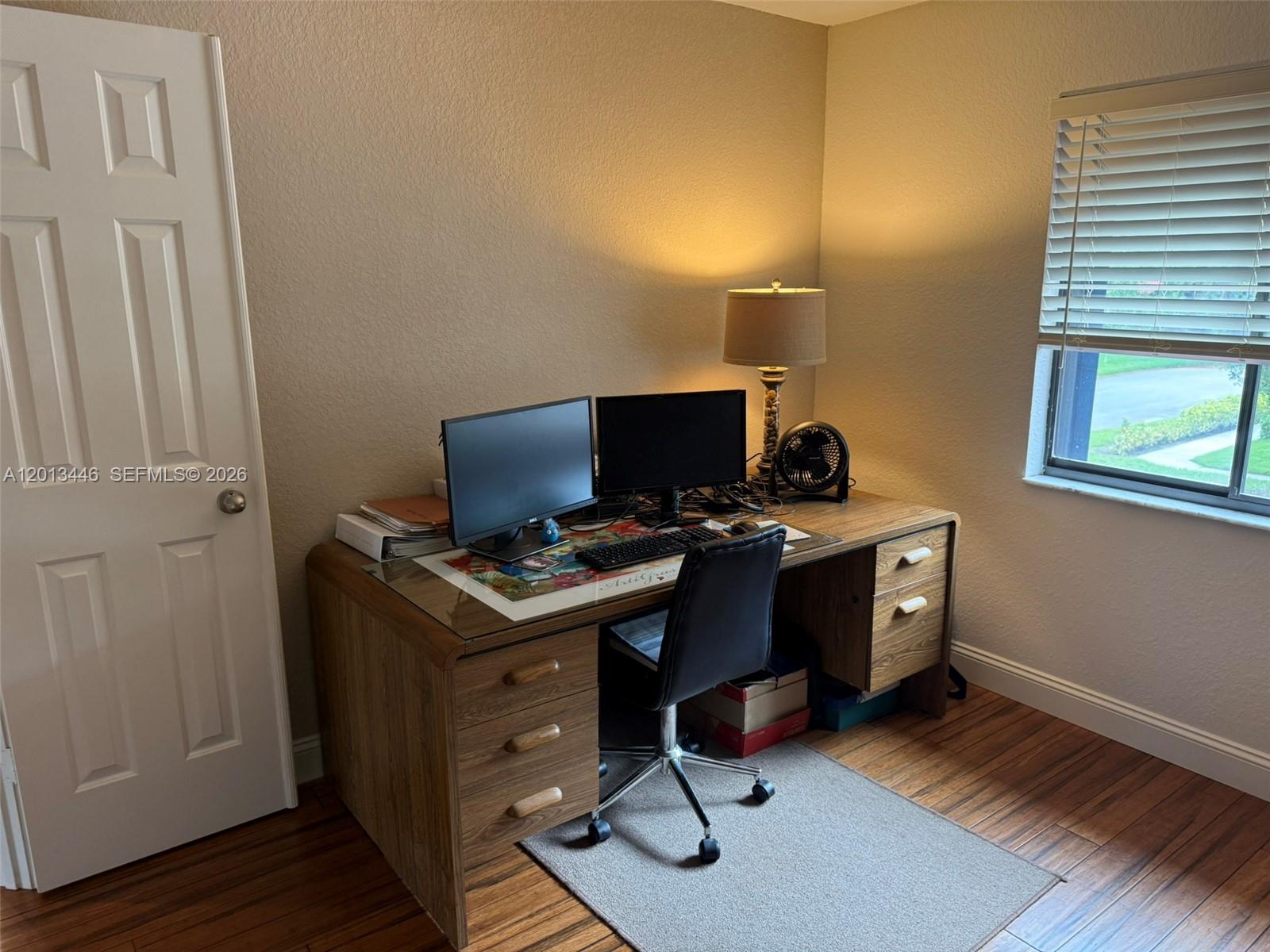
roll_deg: +0.1
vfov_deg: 56.8
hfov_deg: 71.6
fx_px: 881
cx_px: 635
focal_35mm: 24
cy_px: 476
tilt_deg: -11.8
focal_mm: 6.76
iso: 160
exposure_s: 1/60
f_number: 1.78
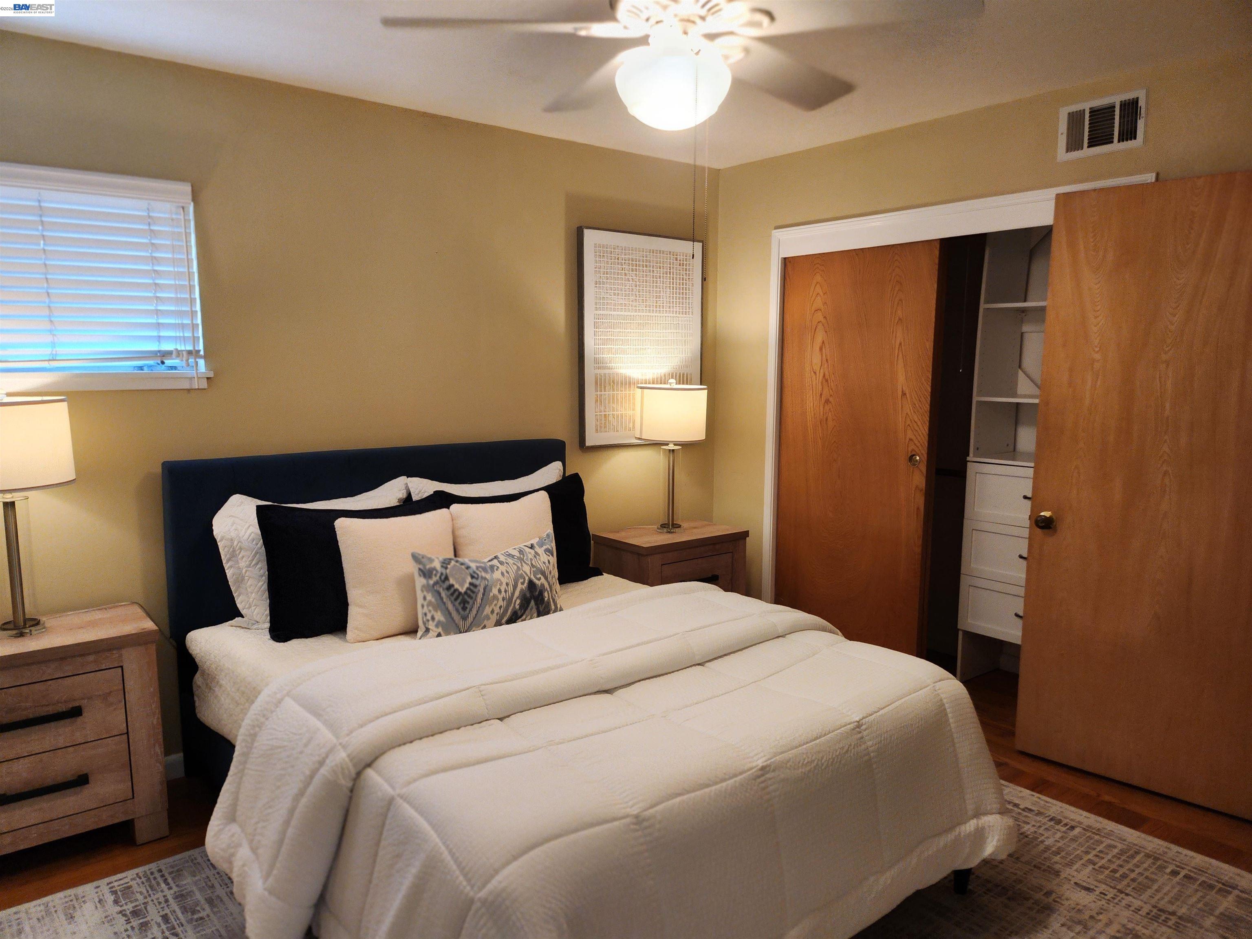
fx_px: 868
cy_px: 470
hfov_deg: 71.6
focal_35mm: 24
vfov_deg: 56.8
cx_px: 626
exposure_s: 1/120
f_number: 1.8
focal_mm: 5
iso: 400
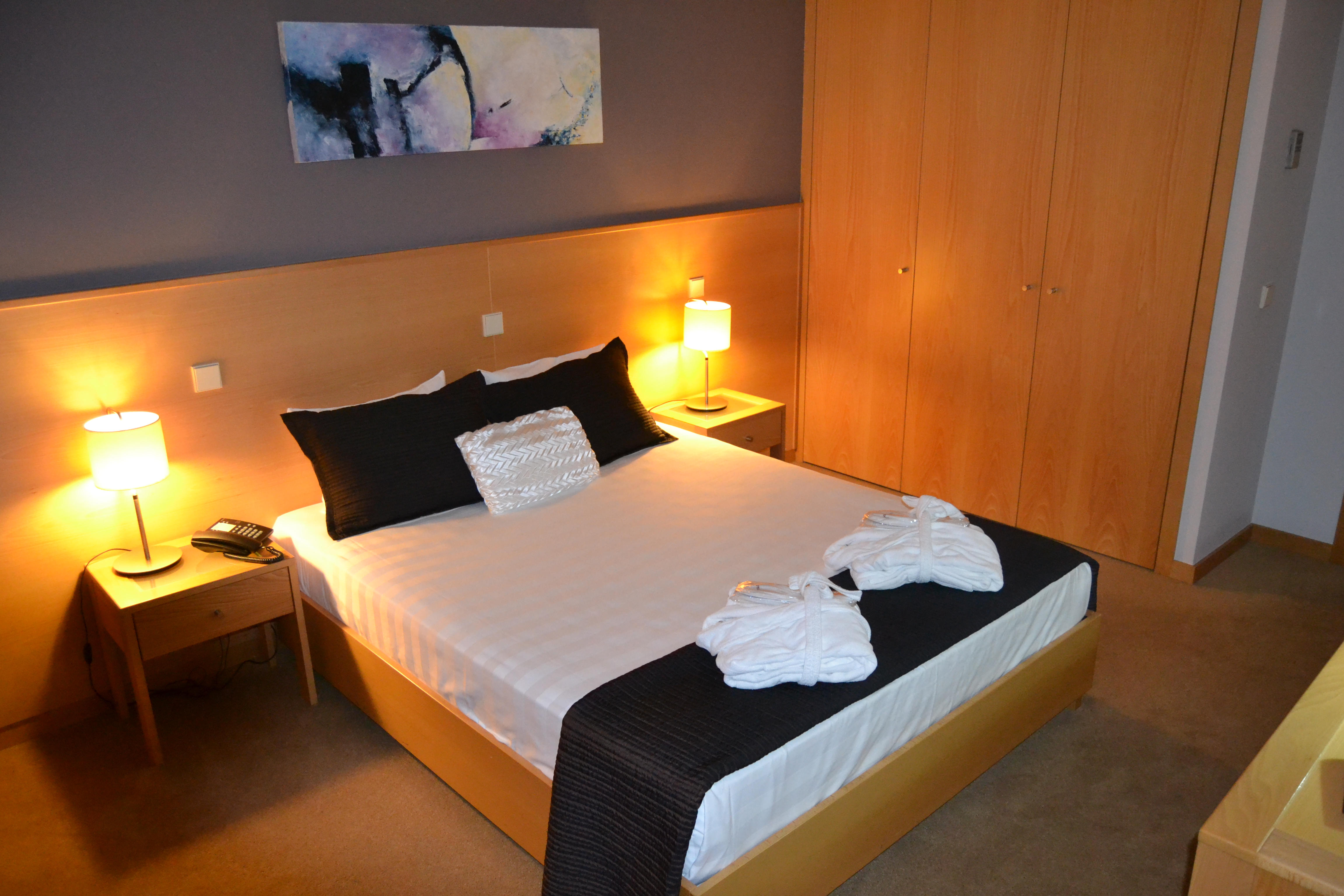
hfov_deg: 67.4
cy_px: 448
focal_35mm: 27
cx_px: 672
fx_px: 1008
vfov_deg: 47.9
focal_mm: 18
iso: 2800
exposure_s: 1/60
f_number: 3.5
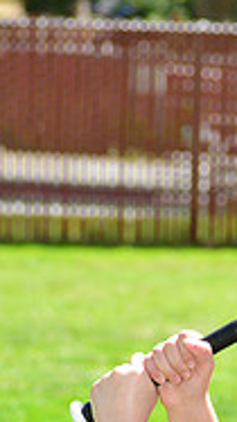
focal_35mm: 325
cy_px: 515
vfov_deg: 6.6
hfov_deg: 3.7
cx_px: 392
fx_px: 3636
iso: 200
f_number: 8
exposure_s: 1/200
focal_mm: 100
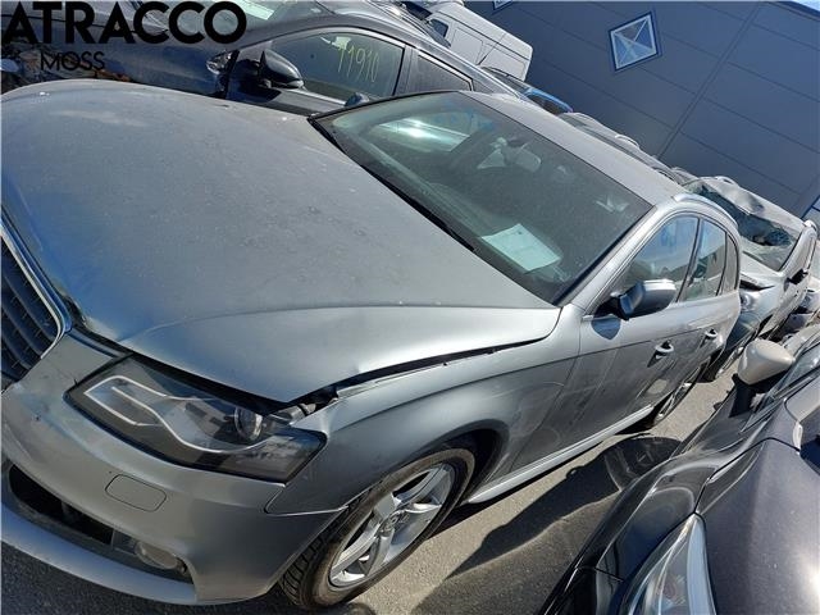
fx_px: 569
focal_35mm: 24
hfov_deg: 71.6
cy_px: 308
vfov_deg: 56.8
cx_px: 410
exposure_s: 1/1186
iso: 25
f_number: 1.8
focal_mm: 5.23
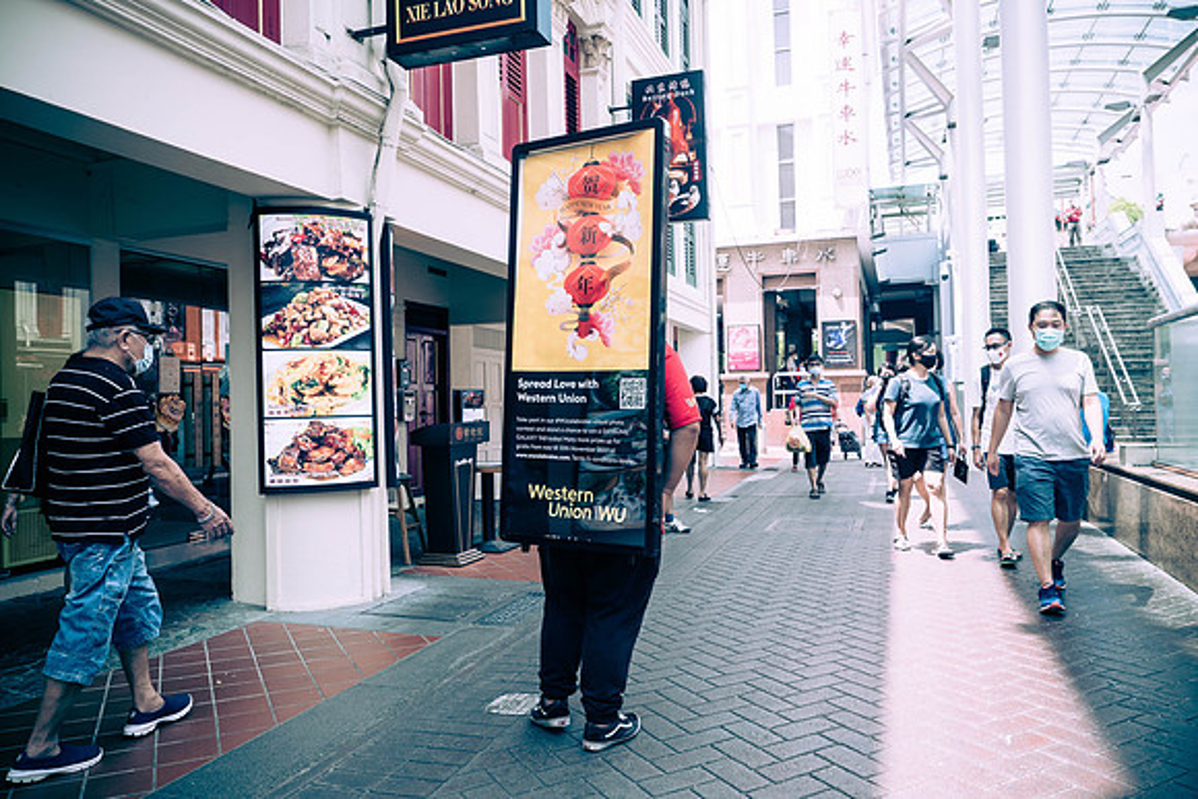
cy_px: 400
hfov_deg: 71.6
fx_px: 831
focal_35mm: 25
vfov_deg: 51.4
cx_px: 599
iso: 200
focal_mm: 12
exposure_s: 1/800
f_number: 2.8
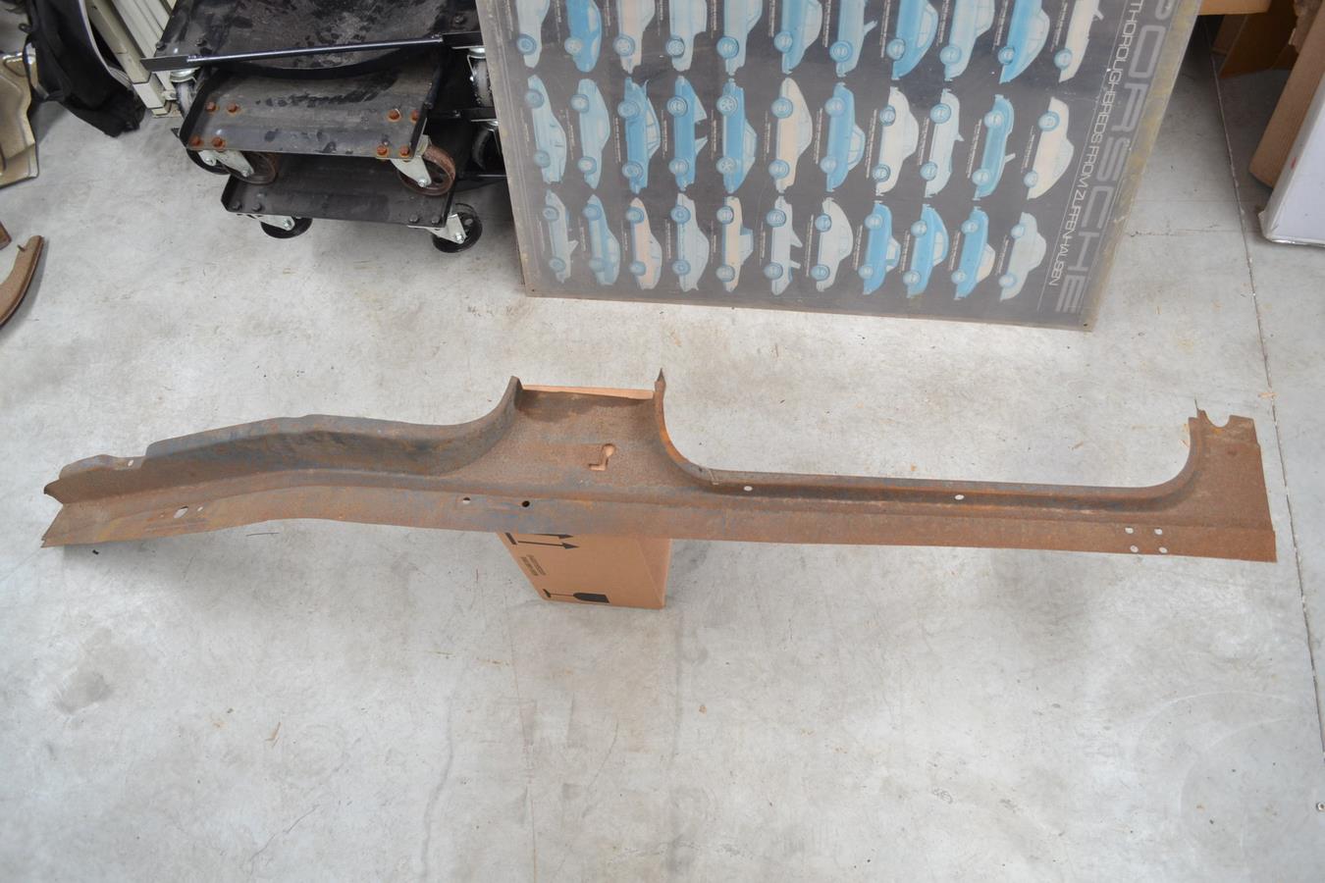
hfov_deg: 67.4
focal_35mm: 27
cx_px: 662
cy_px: 442
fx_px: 994
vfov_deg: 47.9
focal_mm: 18
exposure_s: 1/15
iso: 500
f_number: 4
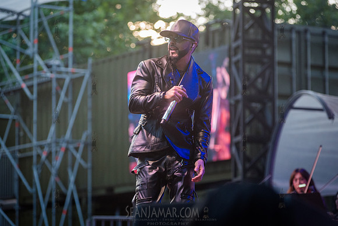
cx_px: 169
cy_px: 113
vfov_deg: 9.4
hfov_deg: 14.1
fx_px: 1369
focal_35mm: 146
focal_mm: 145
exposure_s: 1/400
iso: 2500
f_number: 4
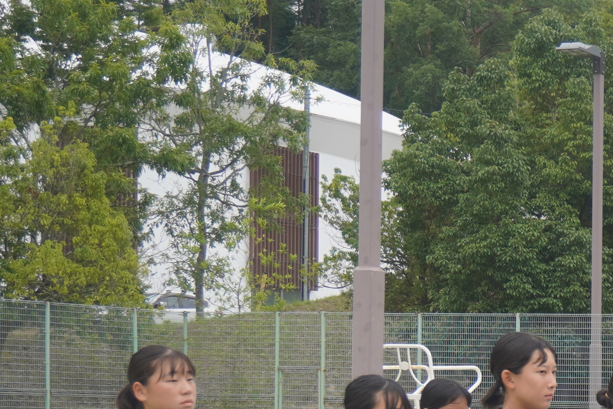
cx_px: 1013
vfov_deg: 9.6
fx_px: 2384
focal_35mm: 140
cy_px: 586
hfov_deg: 13.5
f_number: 5
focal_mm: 28
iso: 100
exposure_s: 1/250
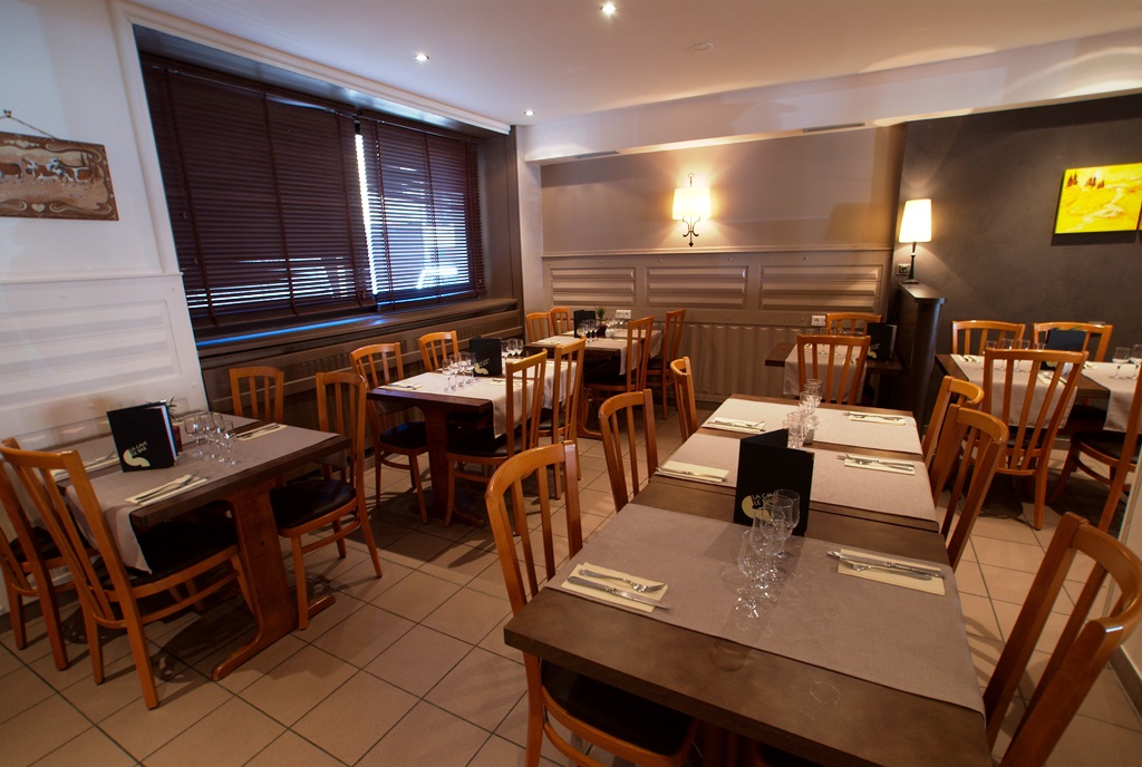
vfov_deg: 72.4
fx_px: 525
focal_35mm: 16
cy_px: 384
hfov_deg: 94.8
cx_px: 571
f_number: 8
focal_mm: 11
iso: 200
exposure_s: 1/3
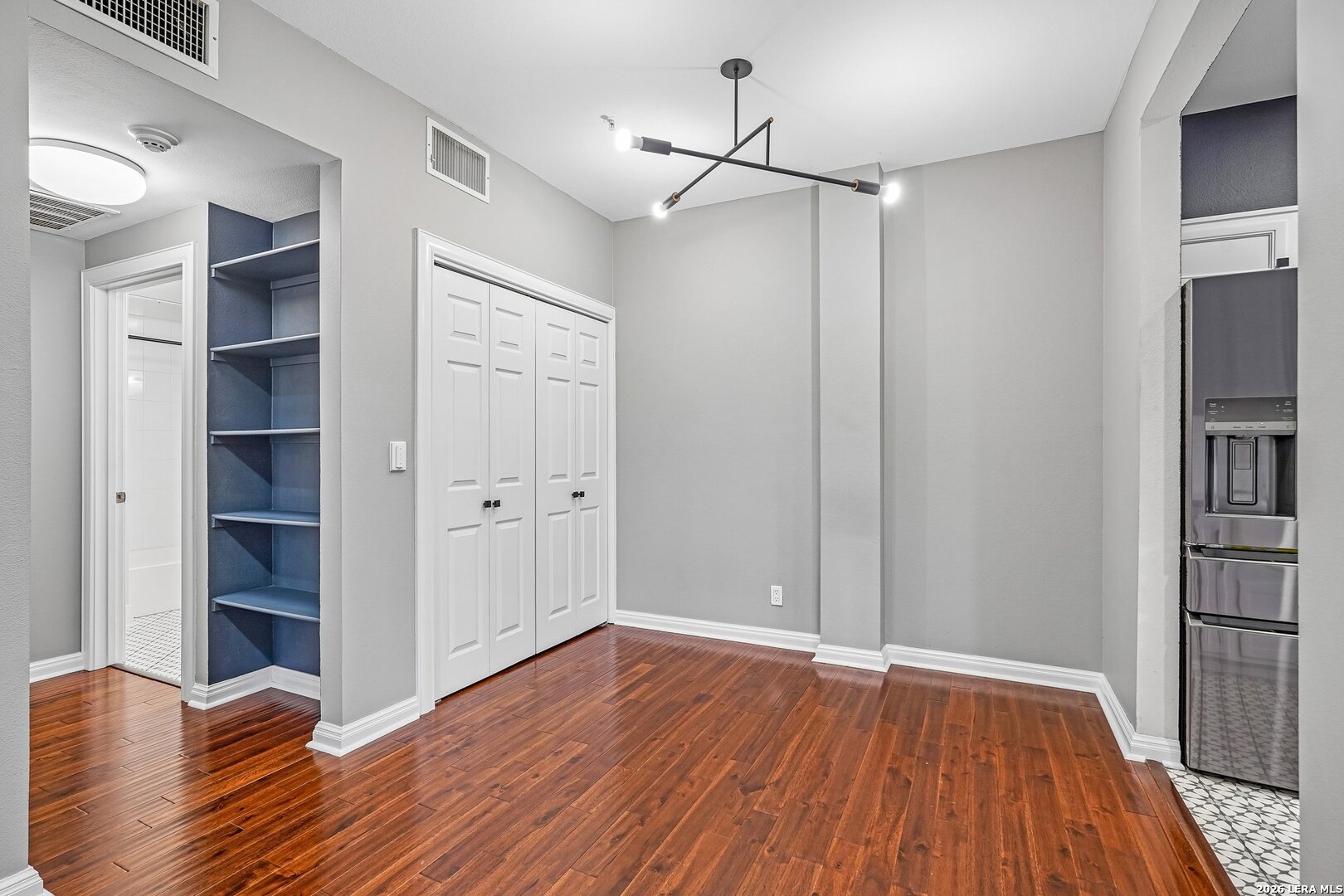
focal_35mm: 16
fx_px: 616
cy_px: 448
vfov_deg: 72.1
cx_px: 672
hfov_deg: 95.0
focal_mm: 16.5
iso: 400
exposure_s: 1/8
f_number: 8
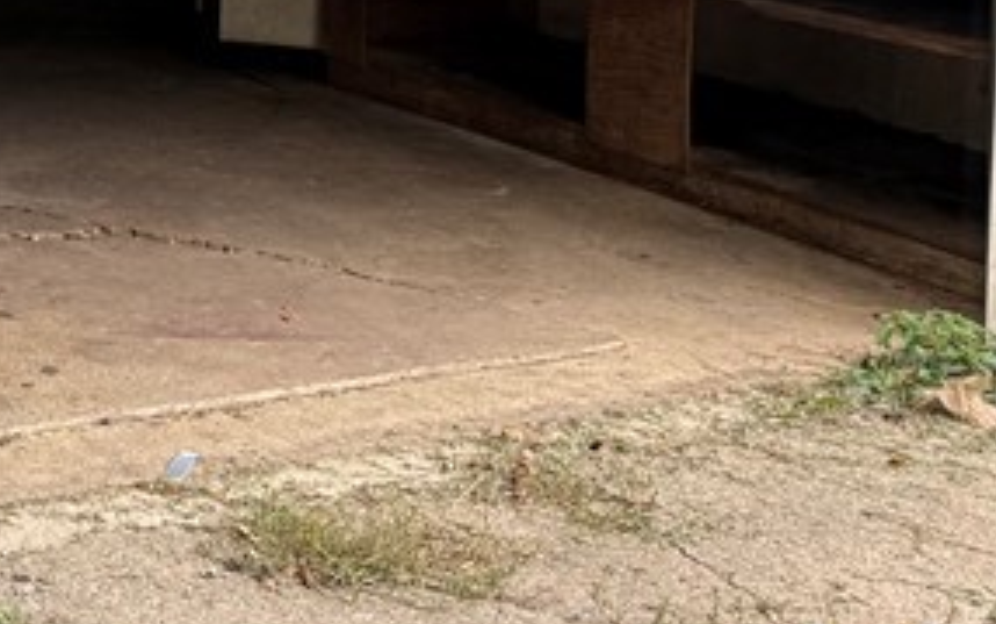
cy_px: -272
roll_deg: -0.3
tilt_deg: -3.3
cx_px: -501
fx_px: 2471
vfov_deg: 13.6
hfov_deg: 19.7
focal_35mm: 91
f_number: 1.78
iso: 80
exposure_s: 1/491
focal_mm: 6.76
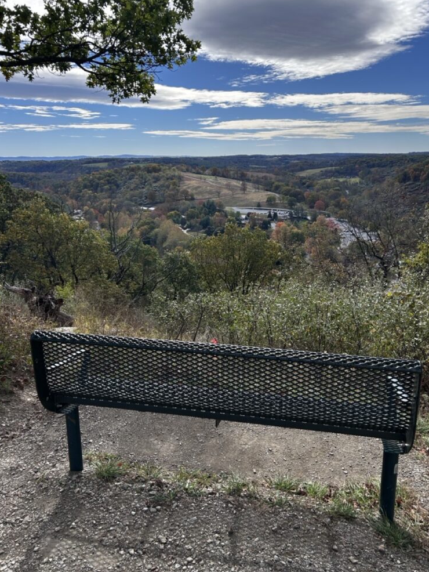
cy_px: 276
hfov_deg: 51.4
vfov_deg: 65.3
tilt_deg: -15.2
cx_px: 219
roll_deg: +0.2
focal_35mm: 27
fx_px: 446
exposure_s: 1/3356
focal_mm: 5.7
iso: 50
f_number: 1.5
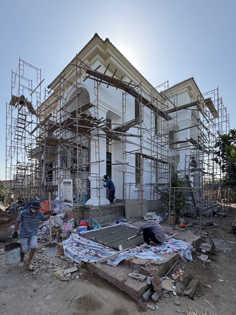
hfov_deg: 85.7
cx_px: 118
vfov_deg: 102.1
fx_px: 127
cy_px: 158
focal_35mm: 14
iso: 32
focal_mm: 2.22
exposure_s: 1/770
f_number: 2.2
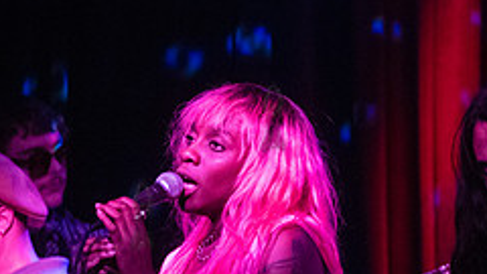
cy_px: 214
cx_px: 534
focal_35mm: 253
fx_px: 3267
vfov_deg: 4.8
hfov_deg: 8.5
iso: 8000
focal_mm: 100
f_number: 2.8
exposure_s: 1/200
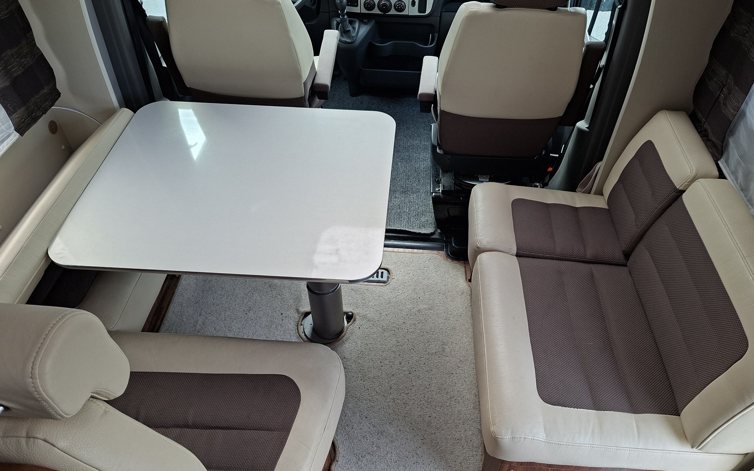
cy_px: 266
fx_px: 514
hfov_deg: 72.5
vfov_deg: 49.2
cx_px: 380
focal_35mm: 25
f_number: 1.8
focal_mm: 5.54
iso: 50
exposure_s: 1/120
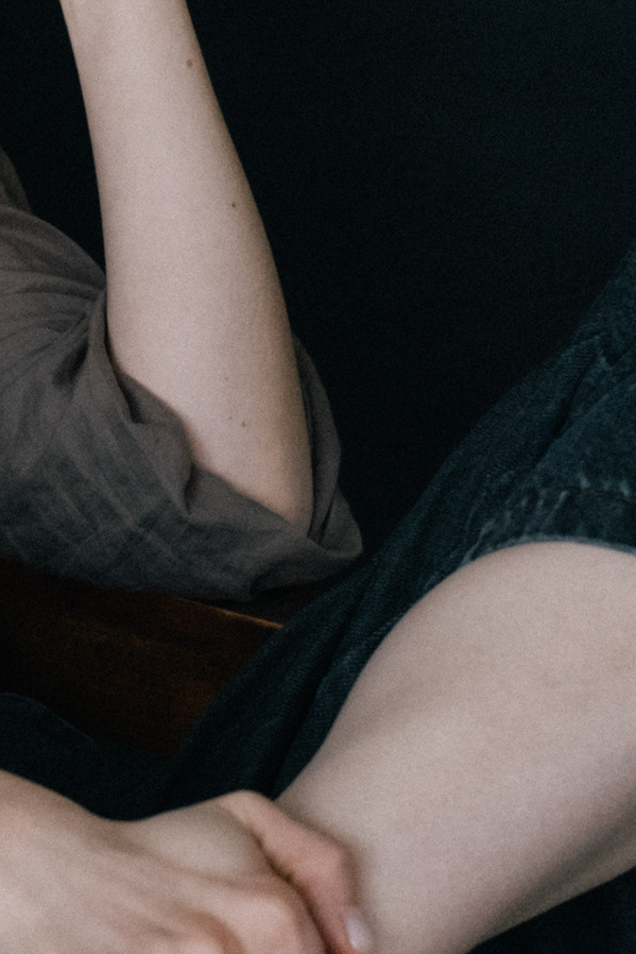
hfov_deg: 7.7
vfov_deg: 11.6
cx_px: -168
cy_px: 228
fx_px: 4688
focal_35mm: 177
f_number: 4
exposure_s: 1/125
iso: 3200
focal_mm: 35
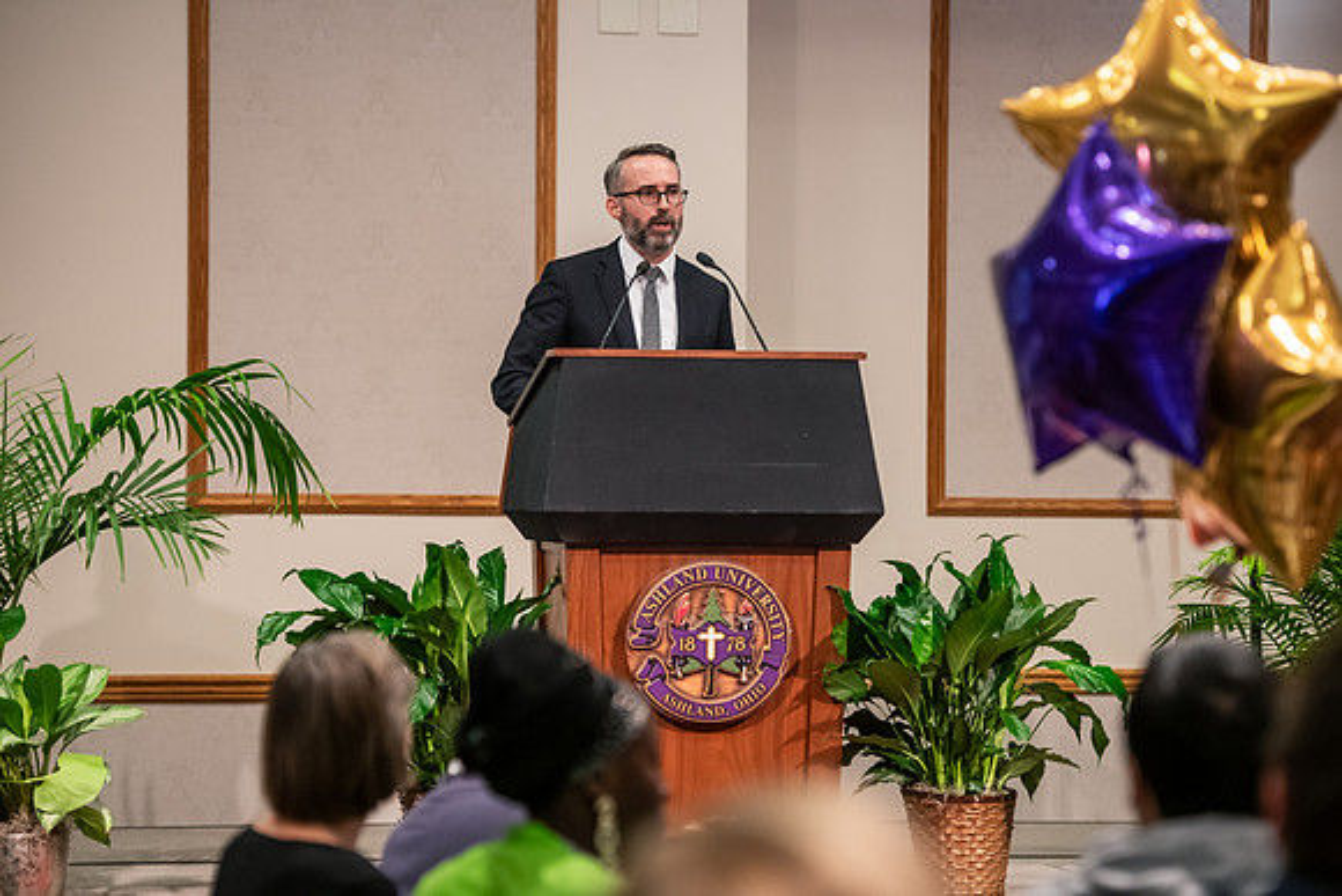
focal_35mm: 112
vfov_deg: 12.2
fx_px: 4176
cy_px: 448
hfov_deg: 18.3
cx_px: 671
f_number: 3.2
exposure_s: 1/160
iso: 2500
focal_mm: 112
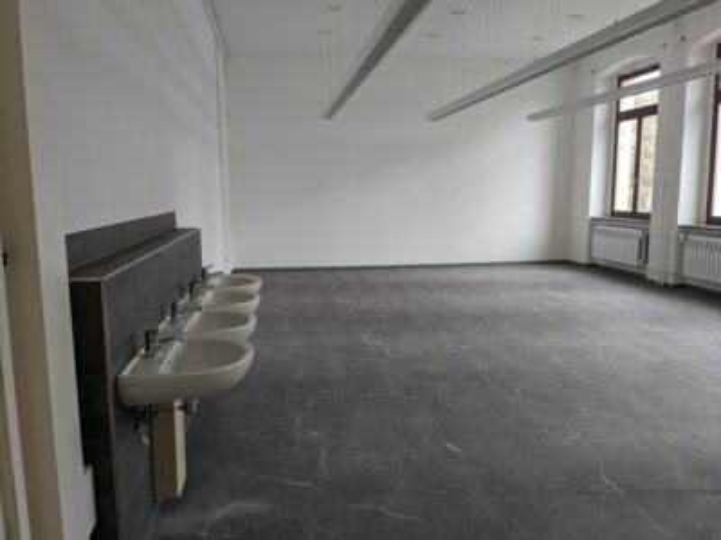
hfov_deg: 65.3
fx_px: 562
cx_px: 360
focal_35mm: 27
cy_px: 270
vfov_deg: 51.4
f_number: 1.73
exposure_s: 1/50
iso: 56
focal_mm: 4.38
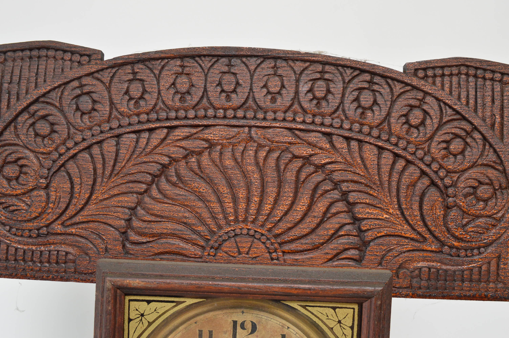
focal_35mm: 39
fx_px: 551
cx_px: 254
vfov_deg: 34.1
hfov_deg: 49.6
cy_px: 169
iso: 800
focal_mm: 26
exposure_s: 1/80
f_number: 9
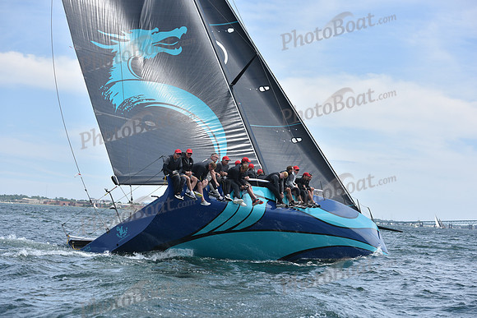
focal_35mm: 70
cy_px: 159
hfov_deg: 28.8
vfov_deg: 19.5
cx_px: 238
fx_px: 928
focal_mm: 70
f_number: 5.6
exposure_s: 1/1250
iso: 250
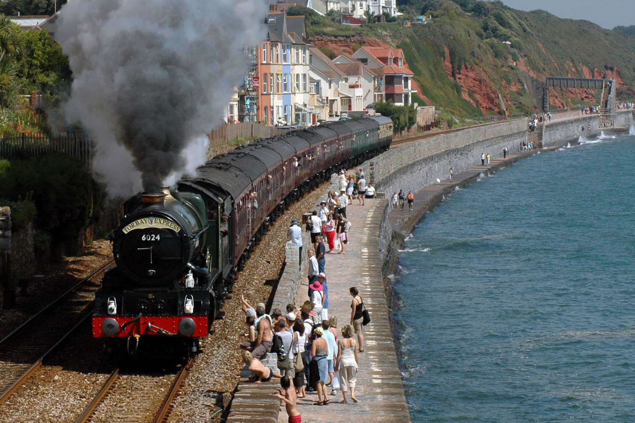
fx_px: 3087
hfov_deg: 11.7
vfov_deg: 7.8
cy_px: 136
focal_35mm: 175
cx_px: 227
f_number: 8
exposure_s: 1/1000
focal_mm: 80
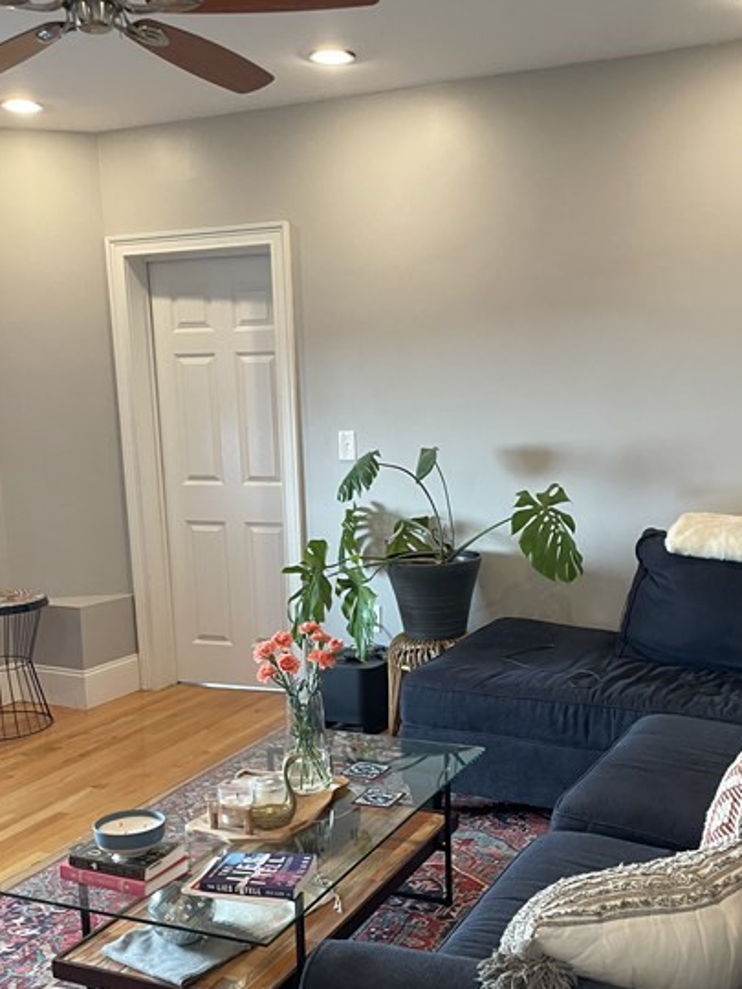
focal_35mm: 37
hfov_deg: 38.6
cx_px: 412
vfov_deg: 49.9
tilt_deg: -10.5
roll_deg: +1.0
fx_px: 1057
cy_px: 588
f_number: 1.6
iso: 125
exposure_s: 1/60
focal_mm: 4.2
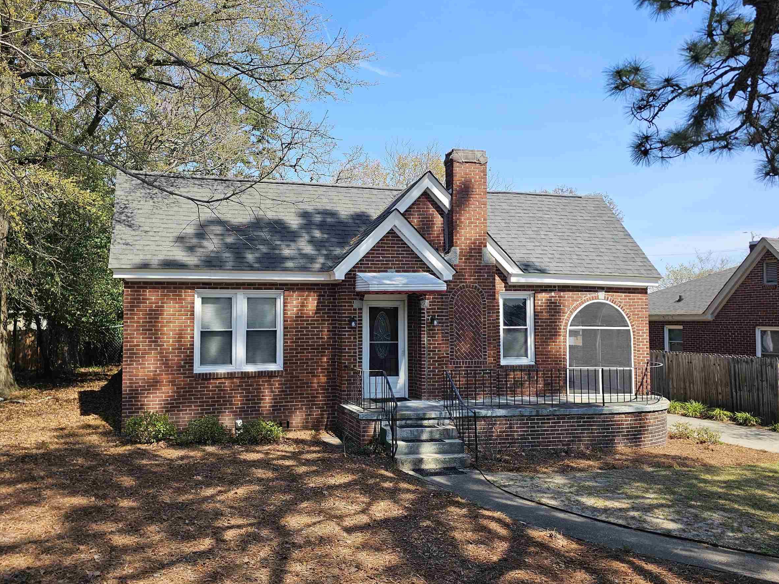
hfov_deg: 59.9
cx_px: 354
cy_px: 294
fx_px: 675
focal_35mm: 30
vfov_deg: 46.8
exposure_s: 1/331
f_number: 1.7
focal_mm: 6.3
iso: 10
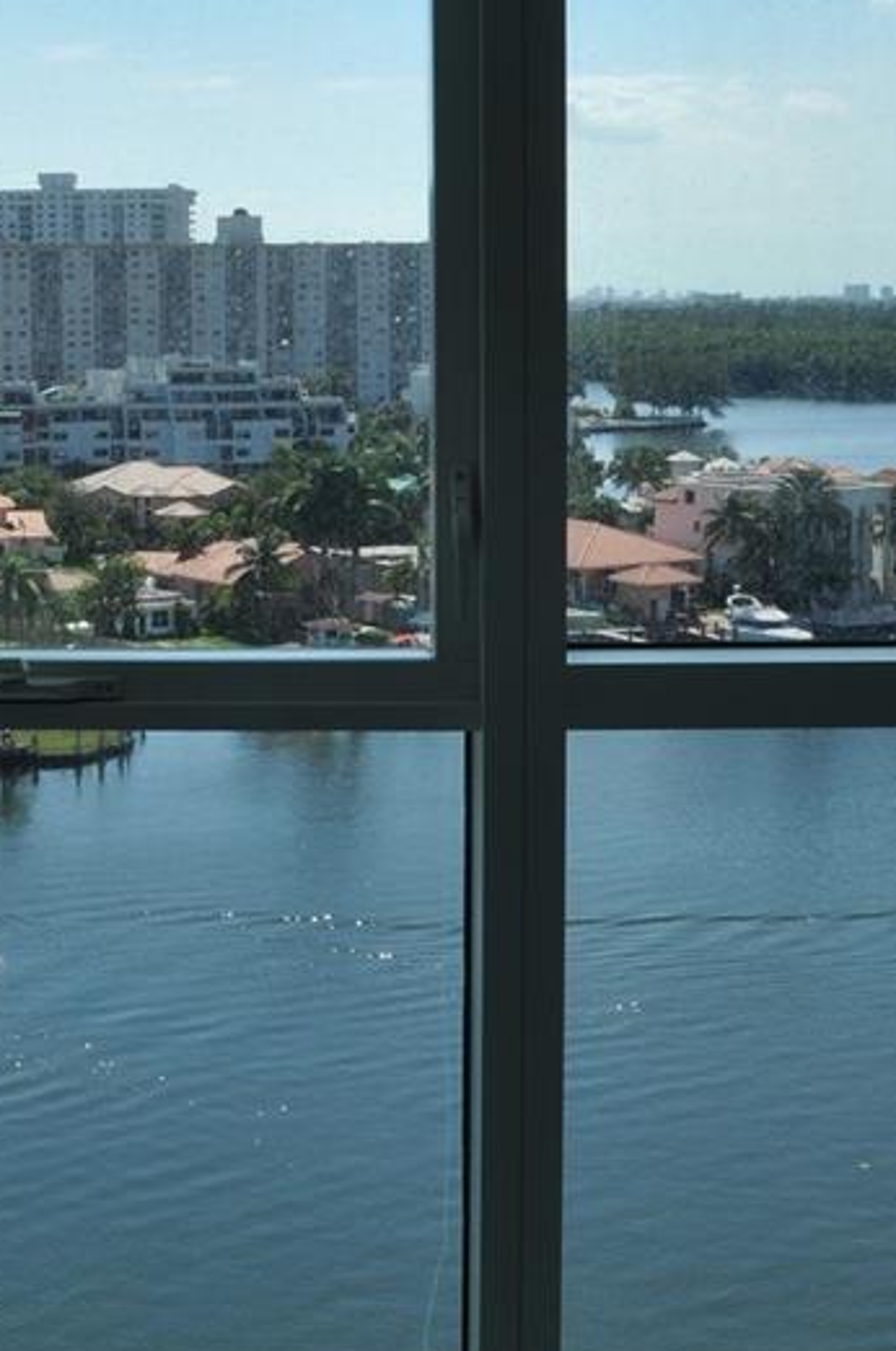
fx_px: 2586
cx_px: 101
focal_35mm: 69
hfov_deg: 19.3
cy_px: 331
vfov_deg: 28.8
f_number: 14
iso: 200
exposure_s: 1/200
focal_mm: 20
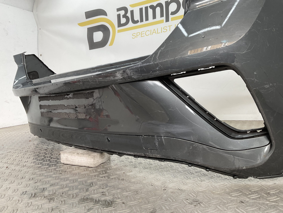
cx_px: 142
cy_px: 106
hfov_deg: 61.7
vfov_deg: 48.2
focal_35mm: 29
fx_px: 237
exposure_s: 1/120
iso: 20
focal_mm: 3
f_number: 1.8
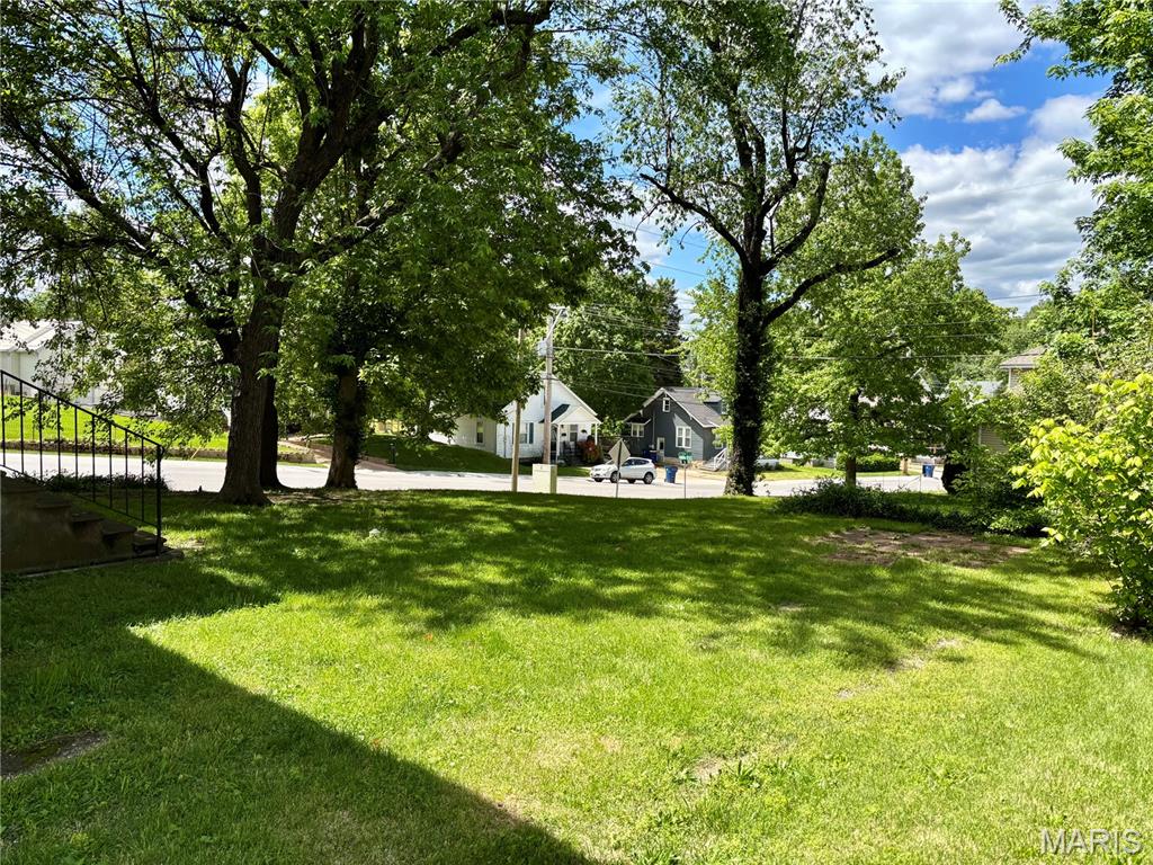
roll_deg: -0.9
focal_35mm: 26
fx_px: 866
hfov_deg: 67.3
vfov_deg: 53.1
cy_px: 432
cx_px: 576
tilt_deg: -3.7
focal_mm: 5.96
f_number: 1.6
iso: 50
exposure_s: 1/1437
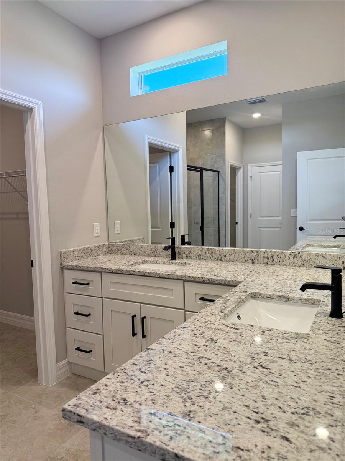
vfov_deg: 71.6
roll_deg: +0.3
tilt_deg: -4.6
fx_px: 319
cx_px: 172
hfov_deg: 56.8
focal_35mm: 24
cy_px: 230
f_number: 1.78
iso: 160
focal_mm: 6.76
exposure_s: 1/223
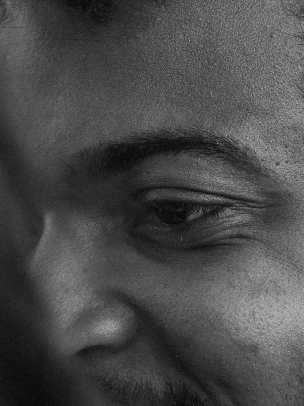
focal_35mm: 372
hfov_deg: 4.0
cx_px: 114
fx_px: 4355
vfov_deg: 5.3
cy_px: 134
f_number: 2.2
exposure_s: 1/1000
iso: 250
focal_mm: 85
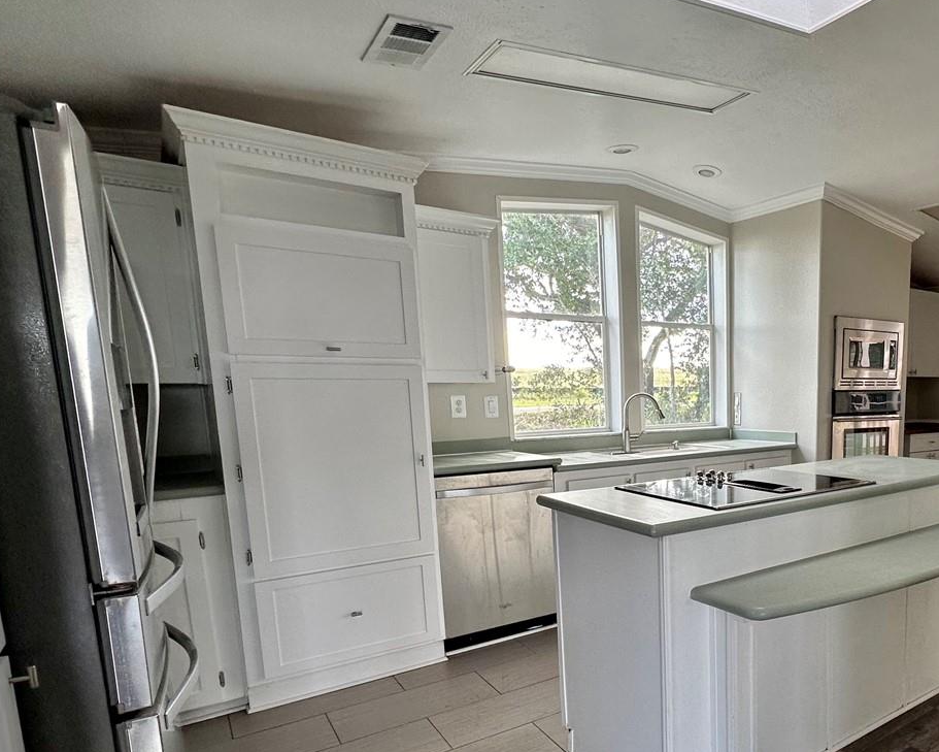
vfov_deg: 57.7
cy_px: 492
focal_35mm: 24
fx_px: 667
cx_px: 701
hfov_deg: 66.1
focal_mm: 2.22
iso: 100
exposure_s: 1/99
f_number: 2.2
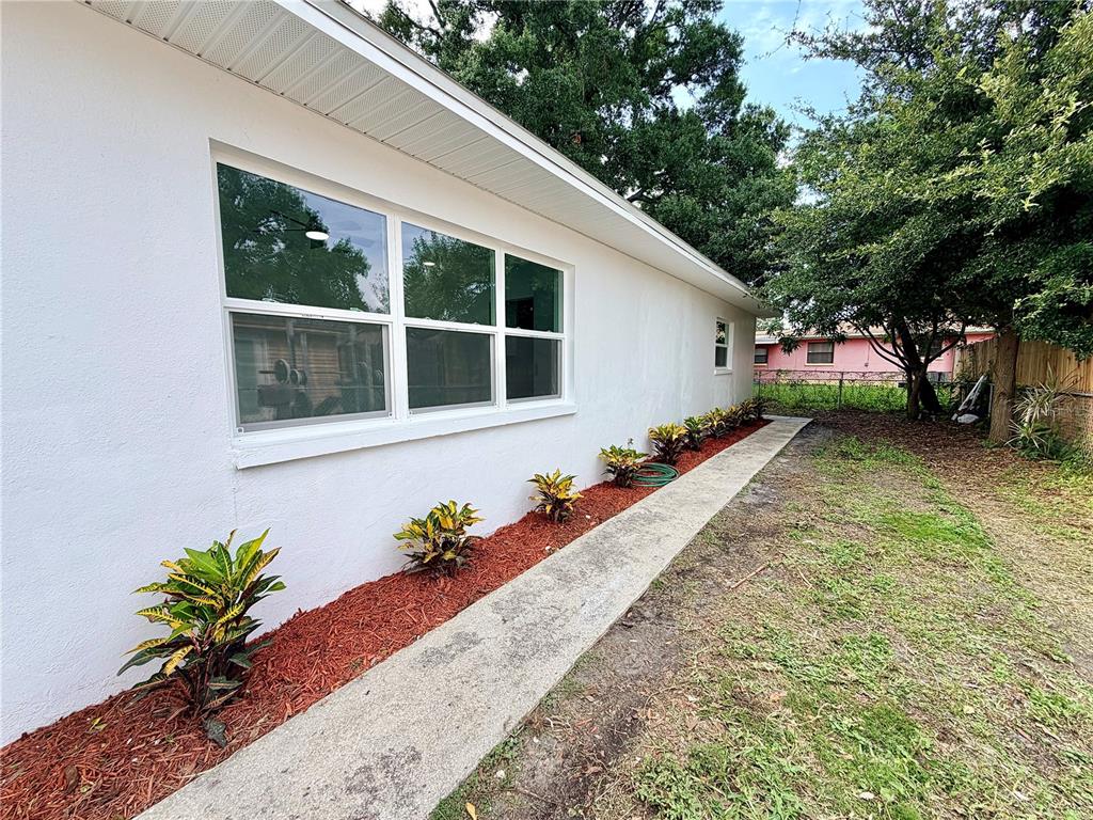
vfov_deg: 85.7
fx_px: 442
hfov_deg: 102.1
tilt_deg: -5.6
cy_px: 410
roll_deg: +0.2
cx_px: 546
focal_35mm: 14
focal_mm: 2.22
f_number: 2.2
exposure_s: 1/564
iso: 40
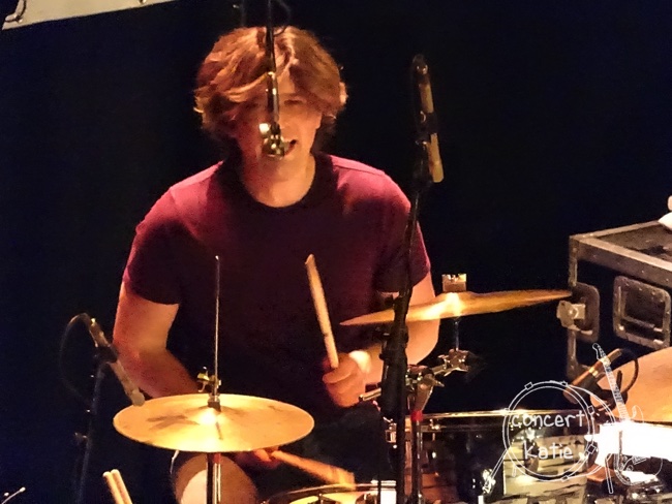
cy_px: 252
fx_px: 10254
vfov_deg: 2.8
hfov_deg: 3.8
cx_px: 336
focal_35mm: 528
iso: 10000
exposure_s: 1/40
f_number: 6.3
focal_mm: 90.16
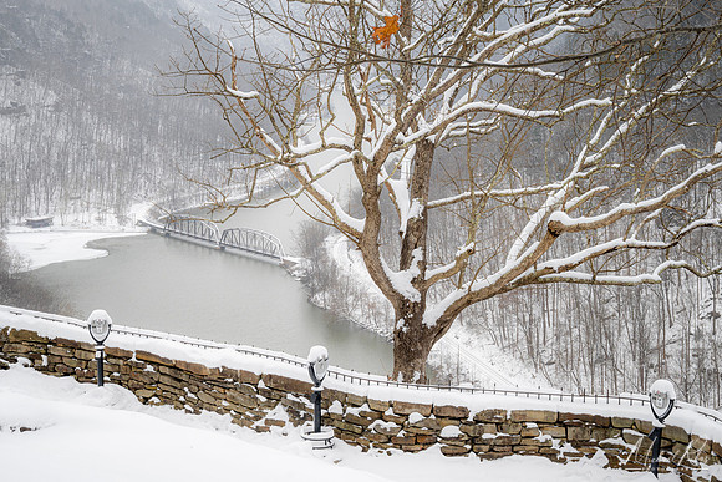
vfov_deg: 20.6
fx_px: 1324
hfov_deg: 30.5
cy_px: 241
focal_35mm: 66
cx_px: 361
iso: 100
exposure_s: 1/25
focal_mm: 44
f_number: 13
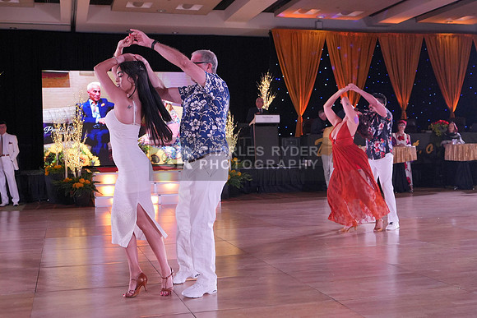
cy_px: 159
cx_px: 238
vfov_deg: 28.1
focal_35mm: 48
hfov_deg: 41.1
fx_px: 636
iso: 2000
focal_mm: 32
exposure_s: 1/400
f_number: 4
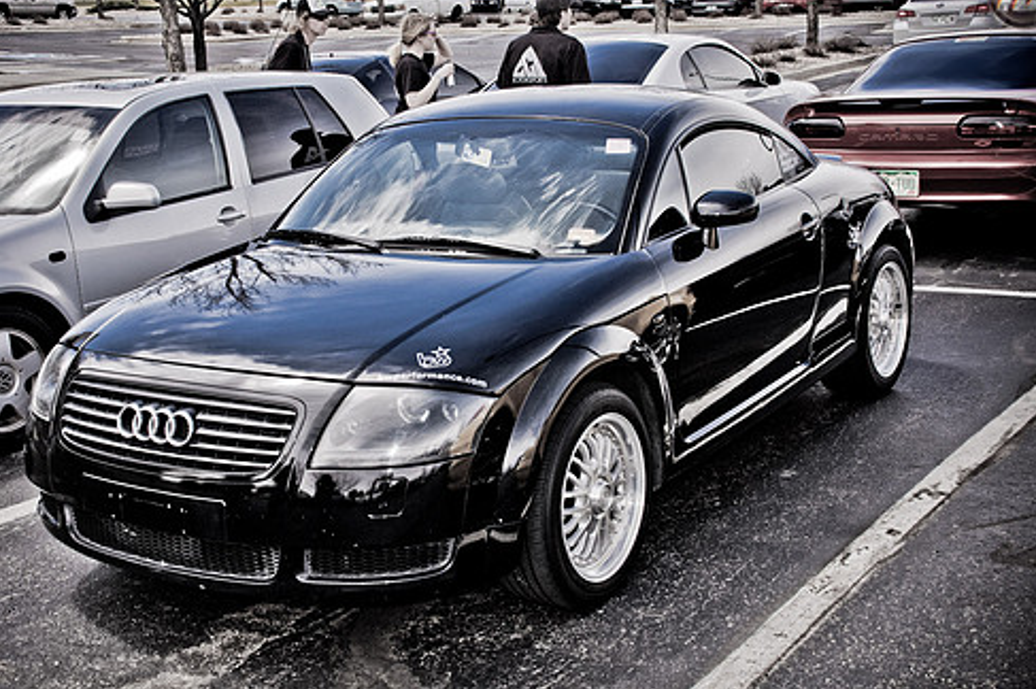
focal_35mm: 50
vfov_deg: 27.0
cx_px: 462
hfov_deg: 39.6
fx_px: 1438
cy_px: 351
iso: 200
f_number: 5.6
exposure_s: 1/125
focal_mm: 28
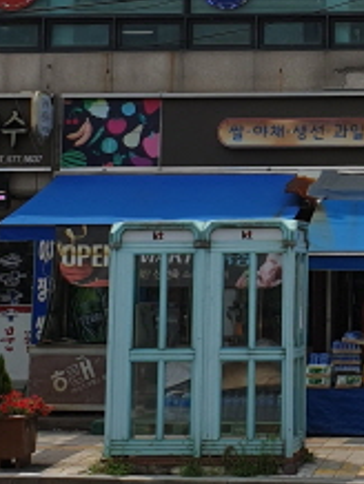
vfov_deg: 16.3
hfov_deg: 12.3
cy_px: 31
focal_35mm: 119
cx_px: 408
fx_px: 1665
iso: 50
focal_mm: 4.3
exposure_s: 1/2066
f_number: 2.4
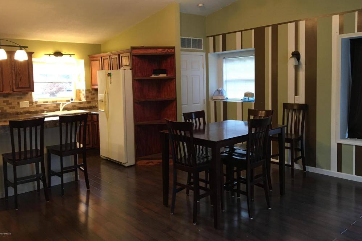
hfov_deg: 60.3
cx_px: 186
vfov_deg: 42.2
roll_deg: +1.2
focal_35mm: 31
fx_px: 312
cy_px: 103
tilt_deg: -4.9
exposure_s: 1/30
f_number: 2.2
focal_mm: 4.15
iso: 160
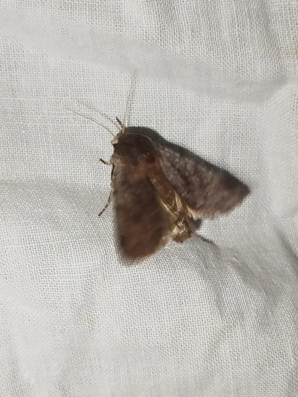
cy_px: 198
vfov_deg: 25.7
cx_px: 149
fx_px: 872
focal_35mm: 76
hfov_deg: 19.4
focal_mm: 5.31
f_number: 1.7
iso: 100
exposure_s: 1/50
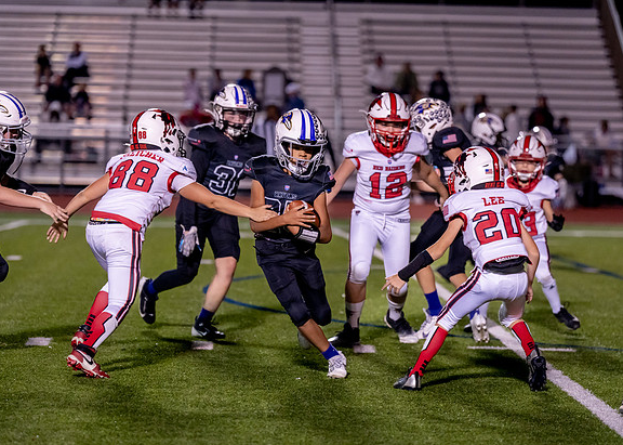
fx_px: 3237
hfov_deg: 11.0
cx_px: 286
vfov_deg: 7.9
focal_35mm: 183
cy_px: 224
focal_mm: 143
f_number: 2.8
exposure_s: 1/1000
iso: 2500
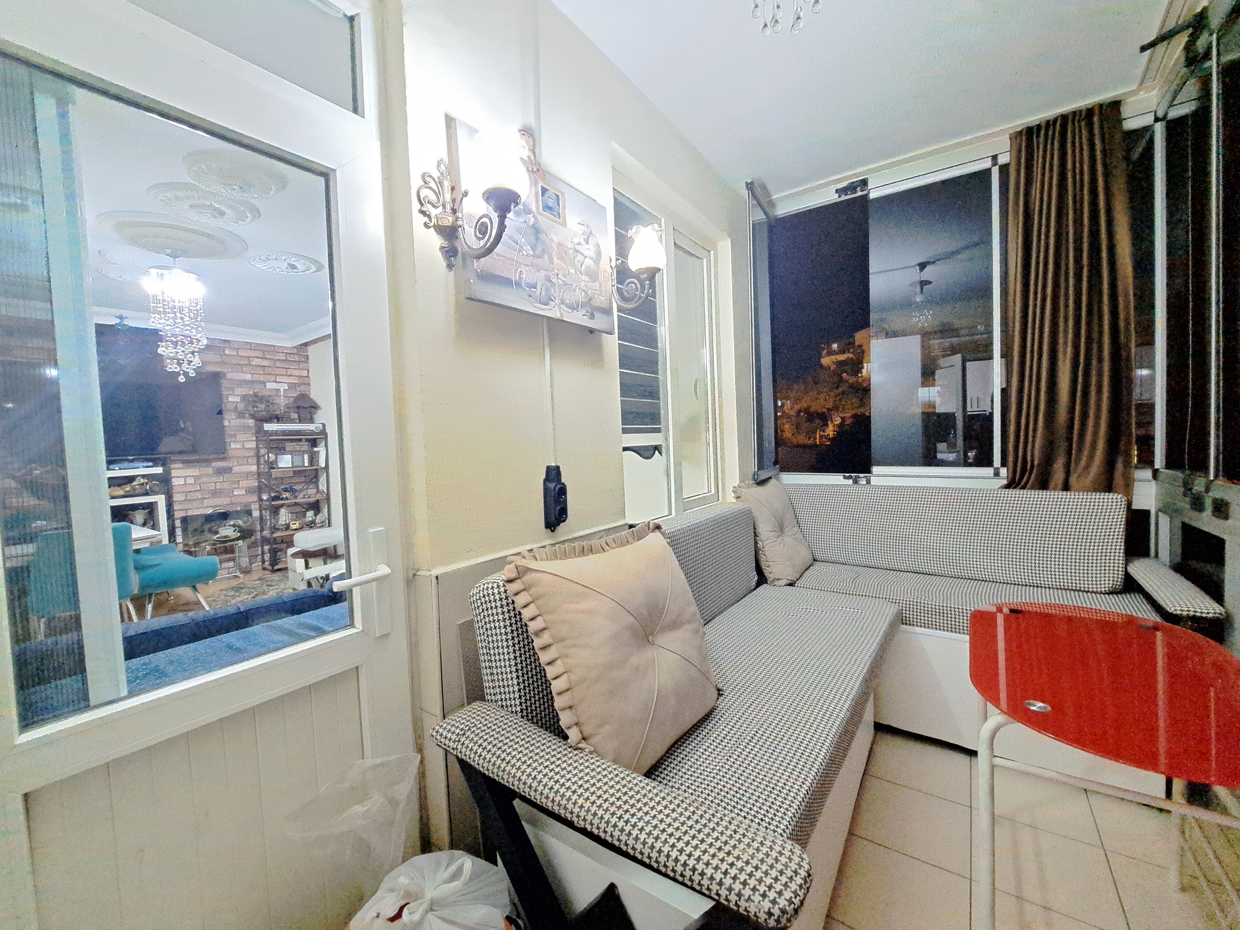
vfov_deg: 89.9
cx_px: 620
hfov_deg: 106.2
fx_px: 466
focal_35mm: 13
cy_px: 465
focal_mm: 1.74
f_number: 2.2
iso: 800
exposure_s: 1/20
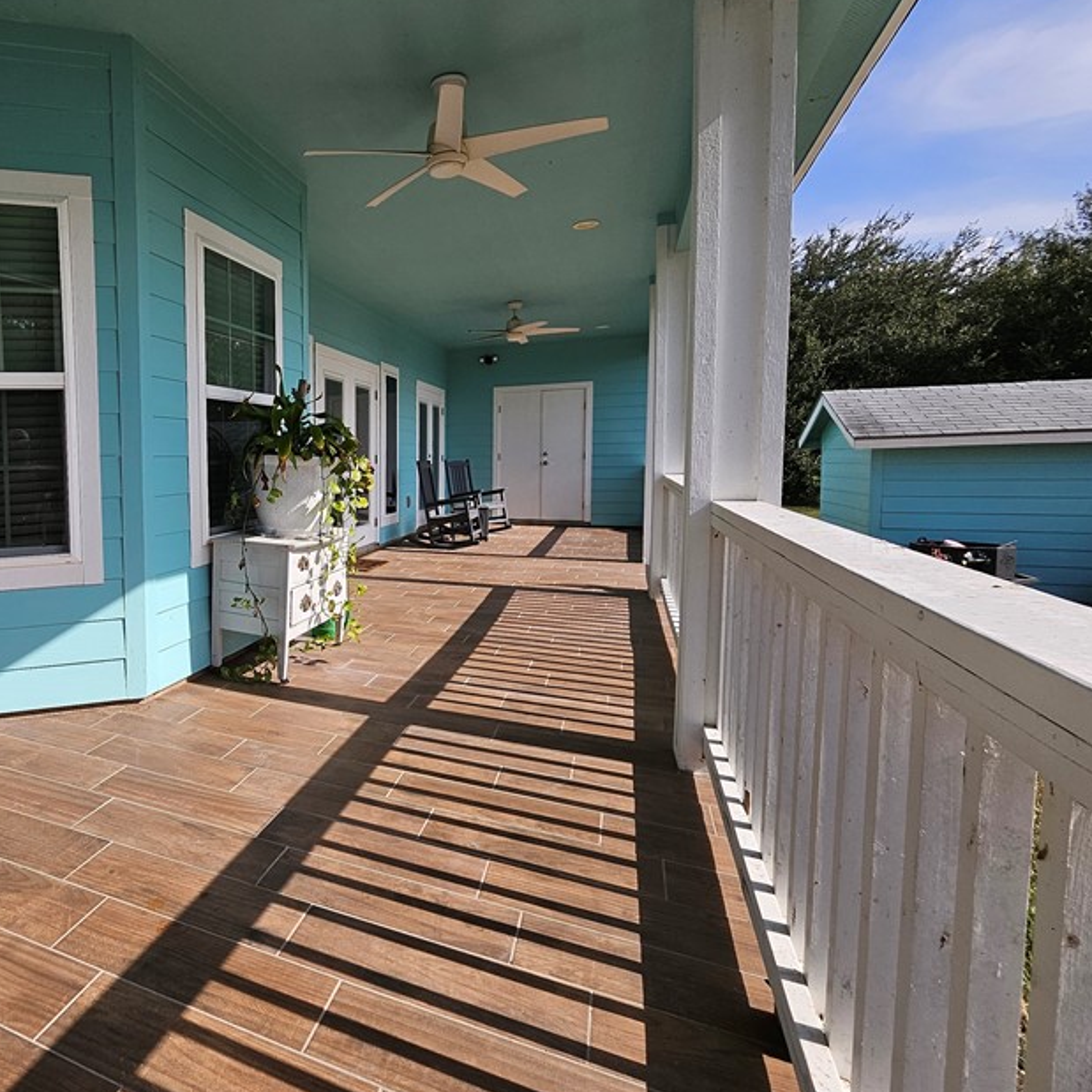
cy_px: 512
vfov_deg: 77.6
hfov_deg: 70.4
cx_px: 226
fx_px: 678
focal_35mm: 19
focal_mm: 1.7
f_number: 2.2
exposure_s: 1/1238
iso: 32
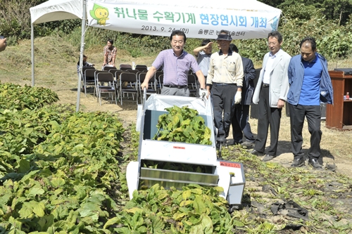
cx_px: 176
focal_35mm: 52
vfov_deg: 26.0
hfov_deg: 38.2
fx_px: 508
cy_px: 117
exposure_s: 1/60
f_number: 22
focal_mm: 52
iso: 250
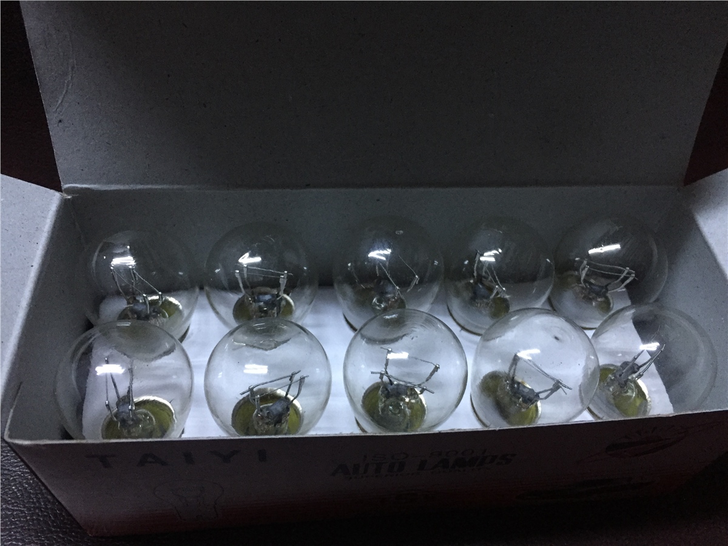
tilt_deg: -50.7
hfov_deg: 61.7
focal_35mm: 29
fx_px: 610
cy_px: 273
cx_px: 364
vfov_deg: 48.2
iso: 250
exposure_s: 1/33
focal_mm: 4.15
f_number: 2.2
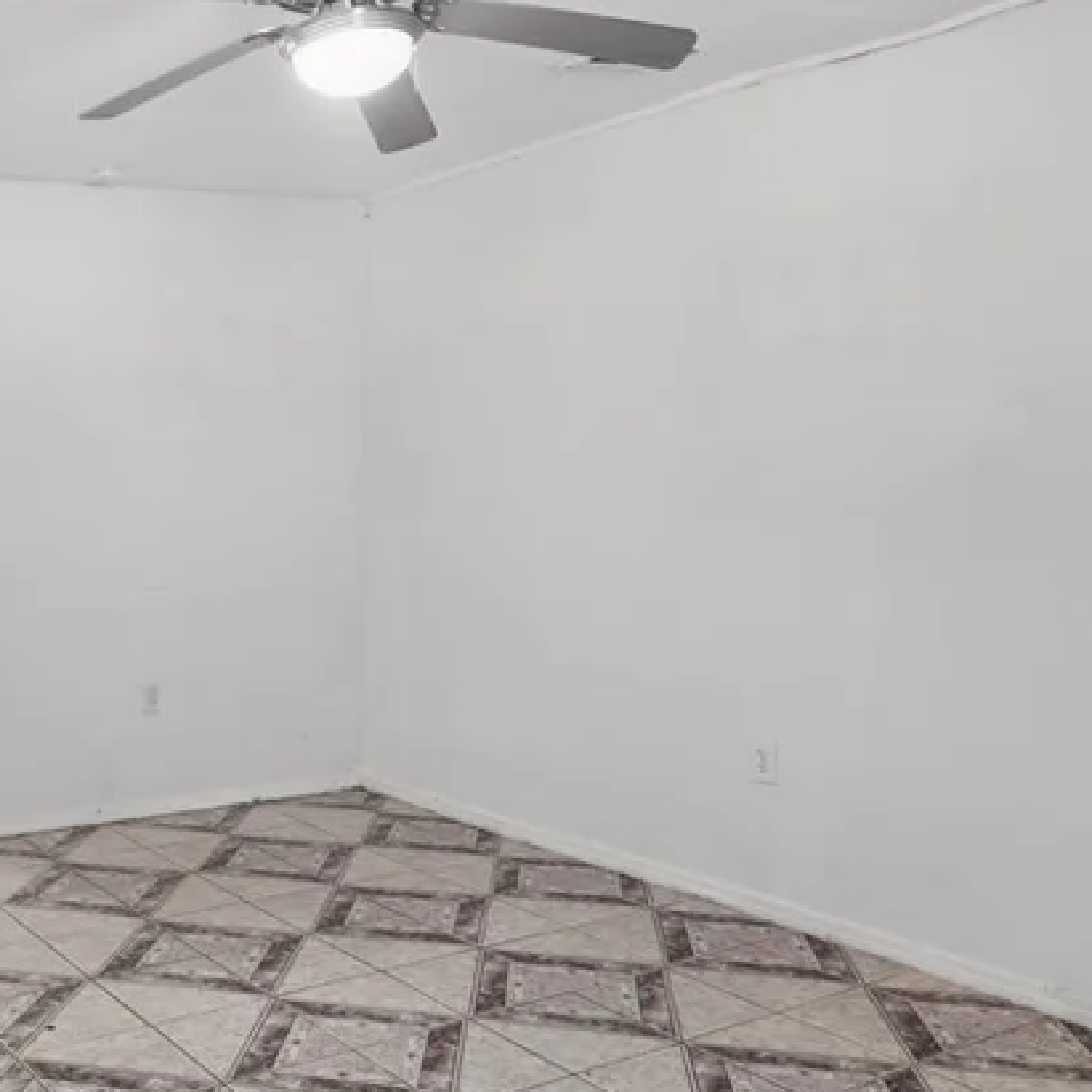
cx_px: 207
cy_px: 488
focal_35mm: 36
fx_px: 1285
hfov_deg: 43.7
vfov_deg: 46.0
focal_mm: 17
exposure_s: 1/20
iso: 400
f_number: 8
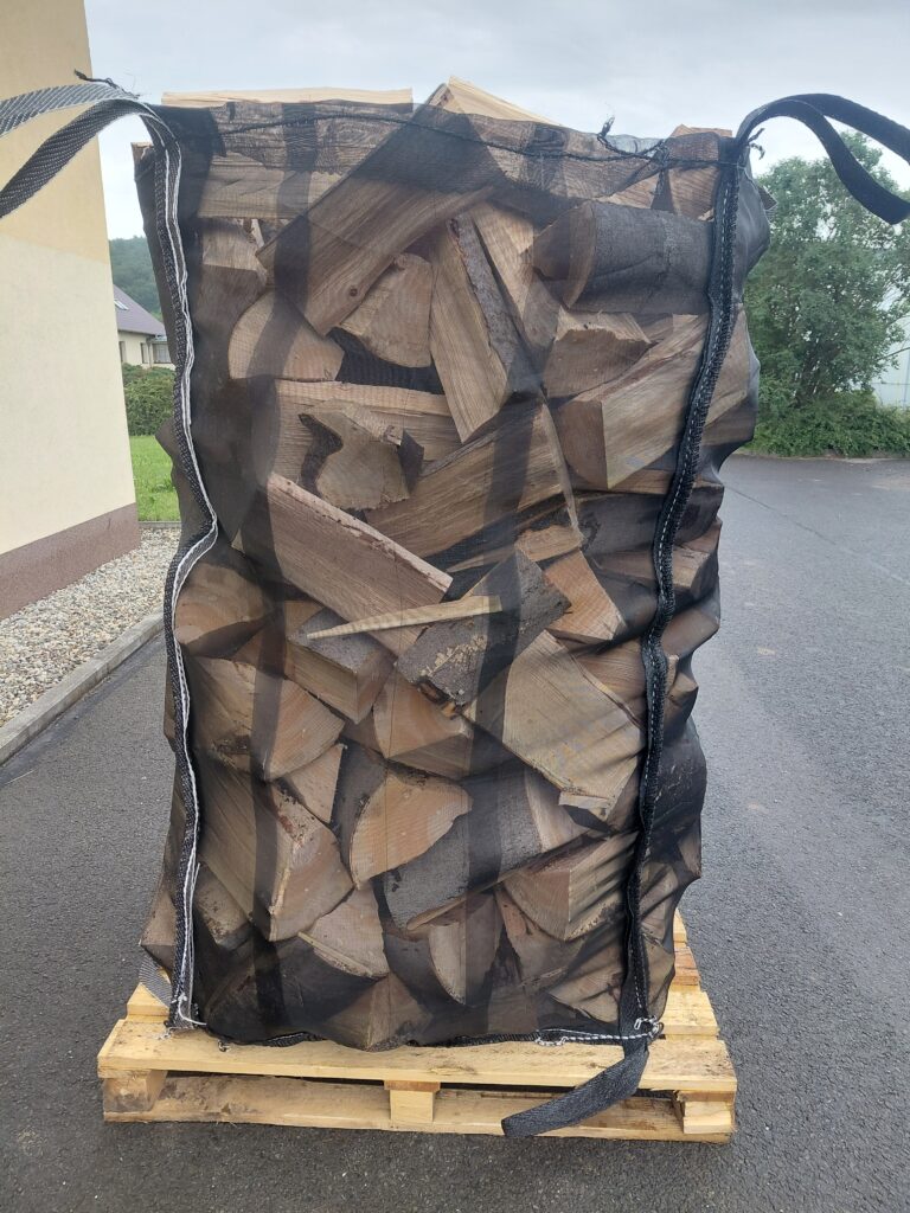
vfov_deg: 69.4
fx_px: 876
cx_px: 455
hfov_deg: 54.9
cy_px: 606
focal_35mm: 25
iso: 50
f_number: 1.8
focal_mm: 4.69
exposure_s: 1/185
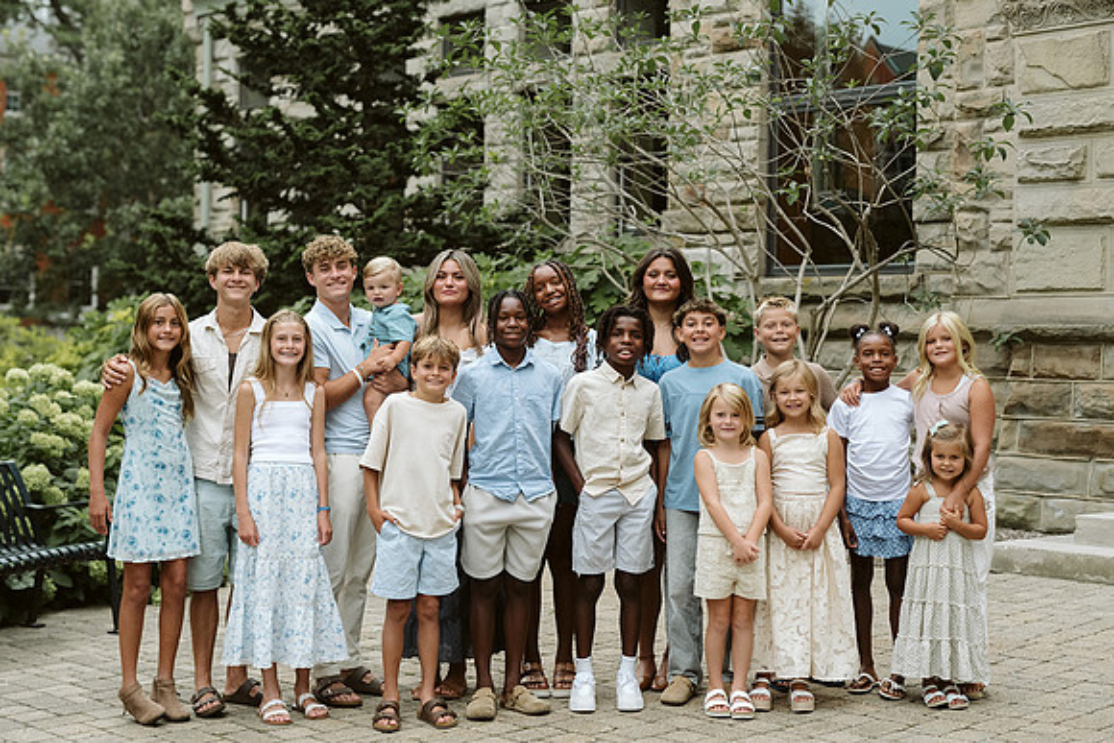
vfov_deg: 23.5
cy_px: 332
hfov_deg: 34.7
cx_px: 555
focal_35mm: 58
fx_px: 1786
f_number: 2.8
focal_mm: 50
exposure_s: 1/400
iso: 1000
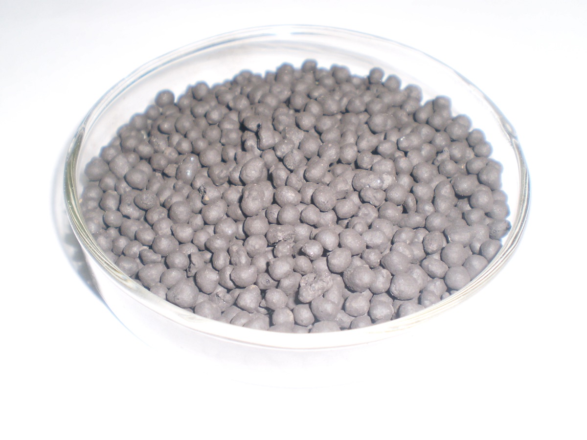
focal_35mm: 36
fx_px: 610
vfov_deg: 39.7
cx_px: 294
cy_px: 220
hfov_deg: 51.4
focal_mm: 6.3
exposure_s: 1/30
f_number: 3.1
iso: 125
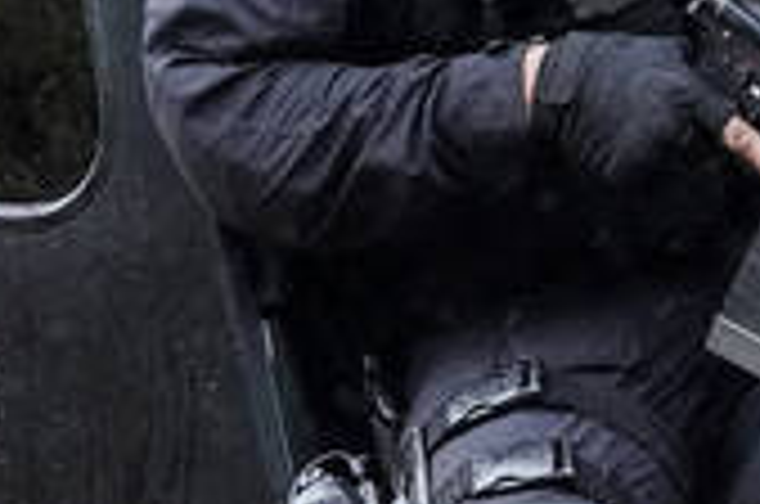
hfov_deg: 1.9
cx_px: 571
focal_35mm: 1096
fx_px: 23094
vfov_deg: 1.2
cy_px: 38
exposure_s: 1/400
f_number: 9
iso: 10000
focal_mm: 247
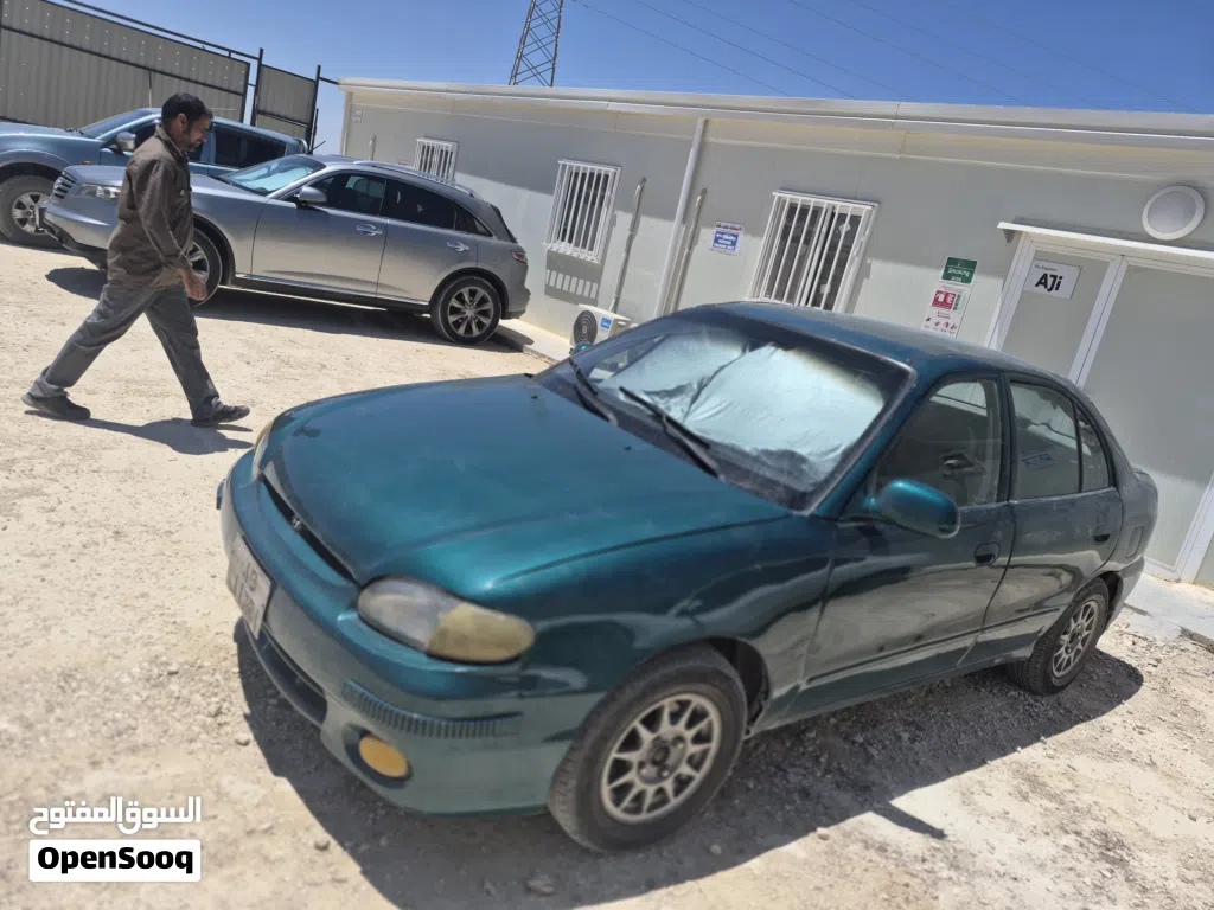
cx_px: 607
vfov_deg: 58.9
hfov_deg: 73.9
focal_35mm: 23
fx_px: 807
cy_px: 455
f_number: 1.8
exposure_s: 1/7696
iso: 64
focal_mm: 5.4
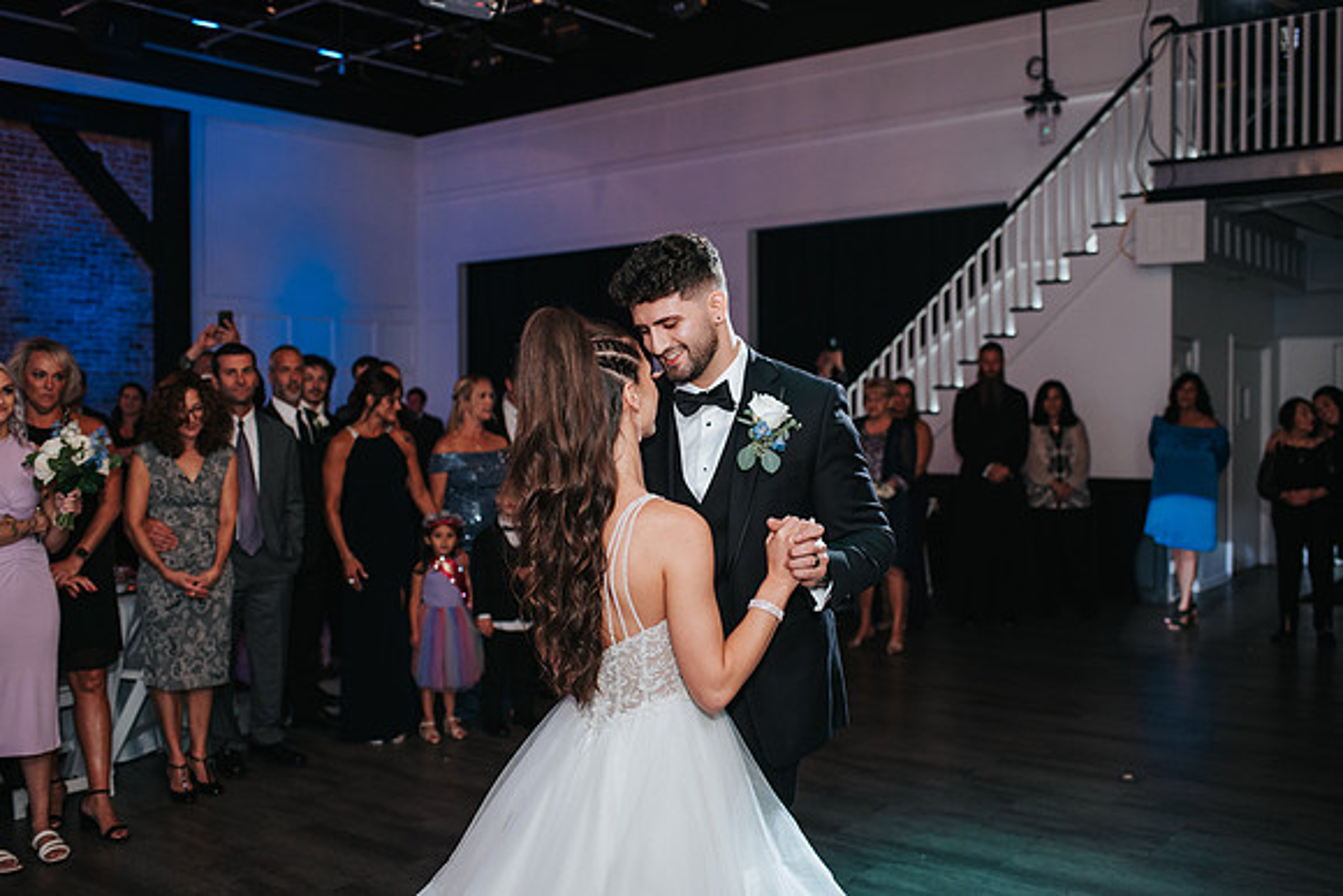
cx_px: 672
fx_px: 1306
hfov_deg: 54.4
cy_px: 448
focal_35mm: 35
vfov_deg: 37.9
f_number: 2.8
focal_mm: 35
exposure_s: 1/200
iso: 1000
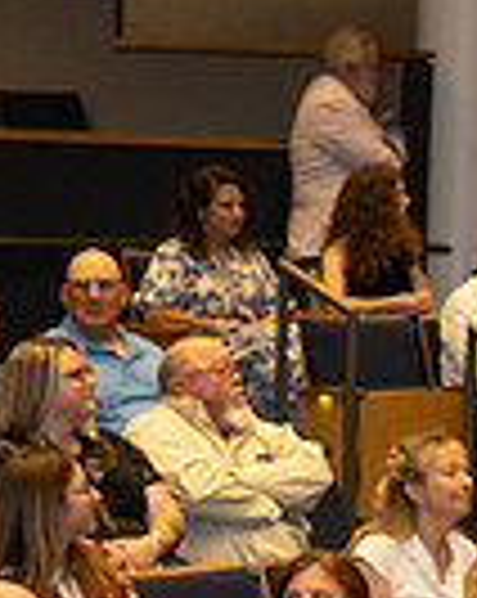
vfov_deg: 8.5
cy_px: 632
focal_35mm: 226
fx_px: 3997
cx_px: 1008
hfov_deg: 6.6
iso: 1000
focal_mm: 55
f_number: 5
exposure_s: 1/80
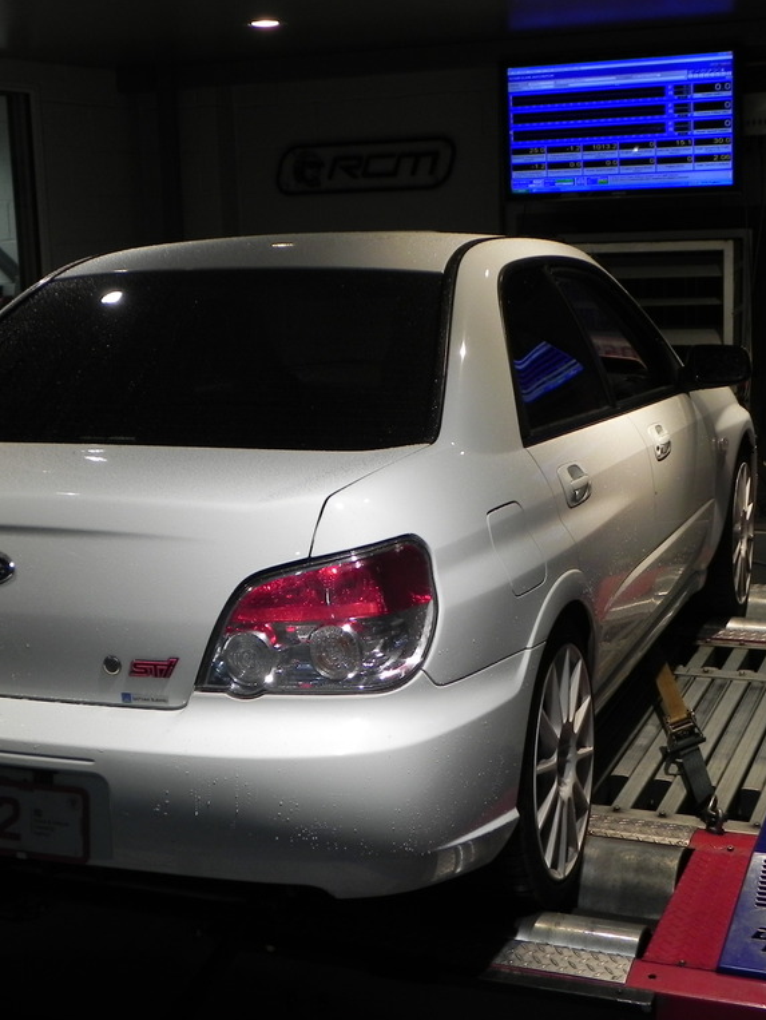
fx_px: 1621
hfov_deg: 26.4
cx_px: 257
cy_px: 509
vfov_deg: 34.9
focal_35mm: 55
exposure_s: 1/47.6
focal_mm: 7.3
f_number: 3.2
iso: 160
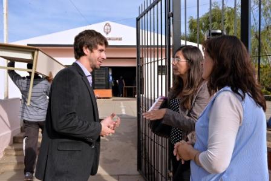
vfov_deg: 38.9
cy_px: 90
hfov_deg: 55.8
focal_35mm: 34
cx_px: 136
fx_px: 256
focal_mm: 34
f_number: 22
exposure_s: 1/200
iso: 640
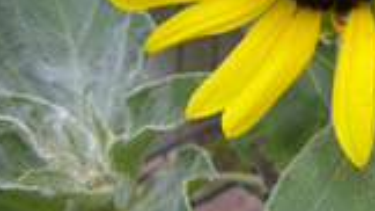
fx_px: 1014
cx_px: 407
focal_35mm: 102
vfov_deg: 11.7
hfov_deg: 20.1
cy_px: -28
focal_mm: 6.2
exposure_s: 1/400
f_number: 2.7
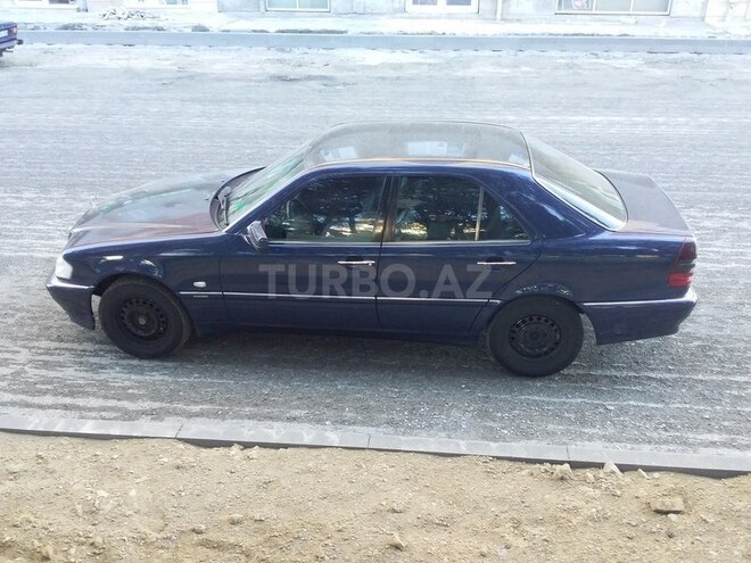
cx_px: 376
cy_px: 282
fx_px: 673
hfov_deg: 58.4
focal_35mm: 31
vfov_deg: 45.4
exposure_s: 1/50
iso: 80
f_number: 2.2
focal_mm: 3.3
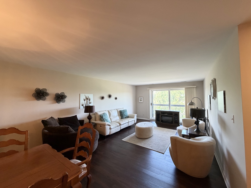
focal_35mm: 14
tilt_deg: +2.7
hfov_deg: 102.1
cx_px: 126
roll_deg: +0.0
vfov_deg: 85.7
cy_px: 94
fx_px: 102
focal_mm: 2.22
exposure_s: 1/60
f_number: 2.2
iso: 400
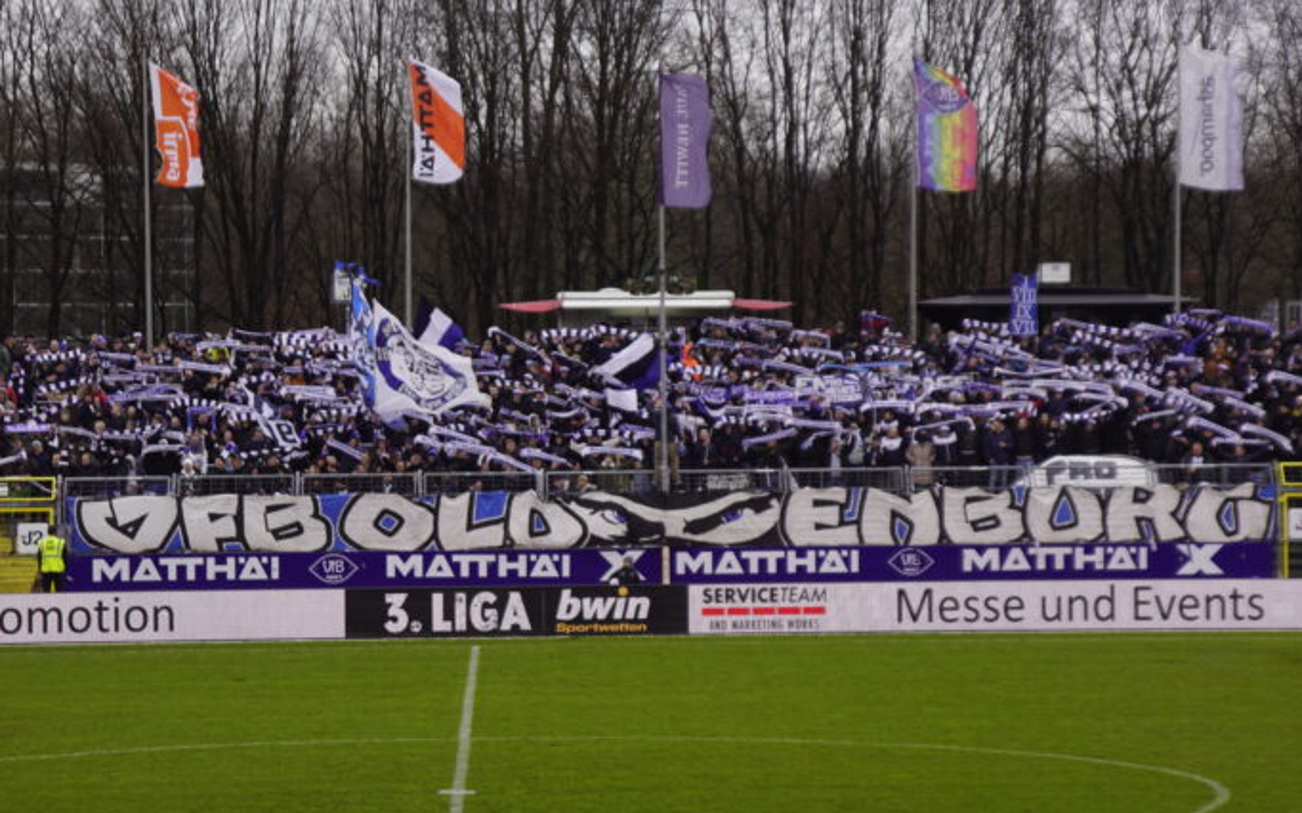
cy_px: 395
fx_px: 5535
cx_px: 662
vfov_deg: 8.4
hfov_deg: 13.4
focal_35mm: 156
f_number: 5.6
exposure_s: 1/160
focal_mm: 100
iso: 160
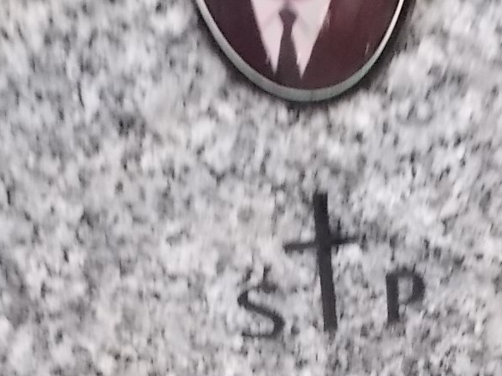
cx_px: 364
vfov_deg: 19.0
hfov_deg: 27.1
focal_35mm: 71
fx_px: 1029
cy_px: 501
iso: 400
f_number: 3.2
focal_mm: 4.6
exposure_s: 1/30
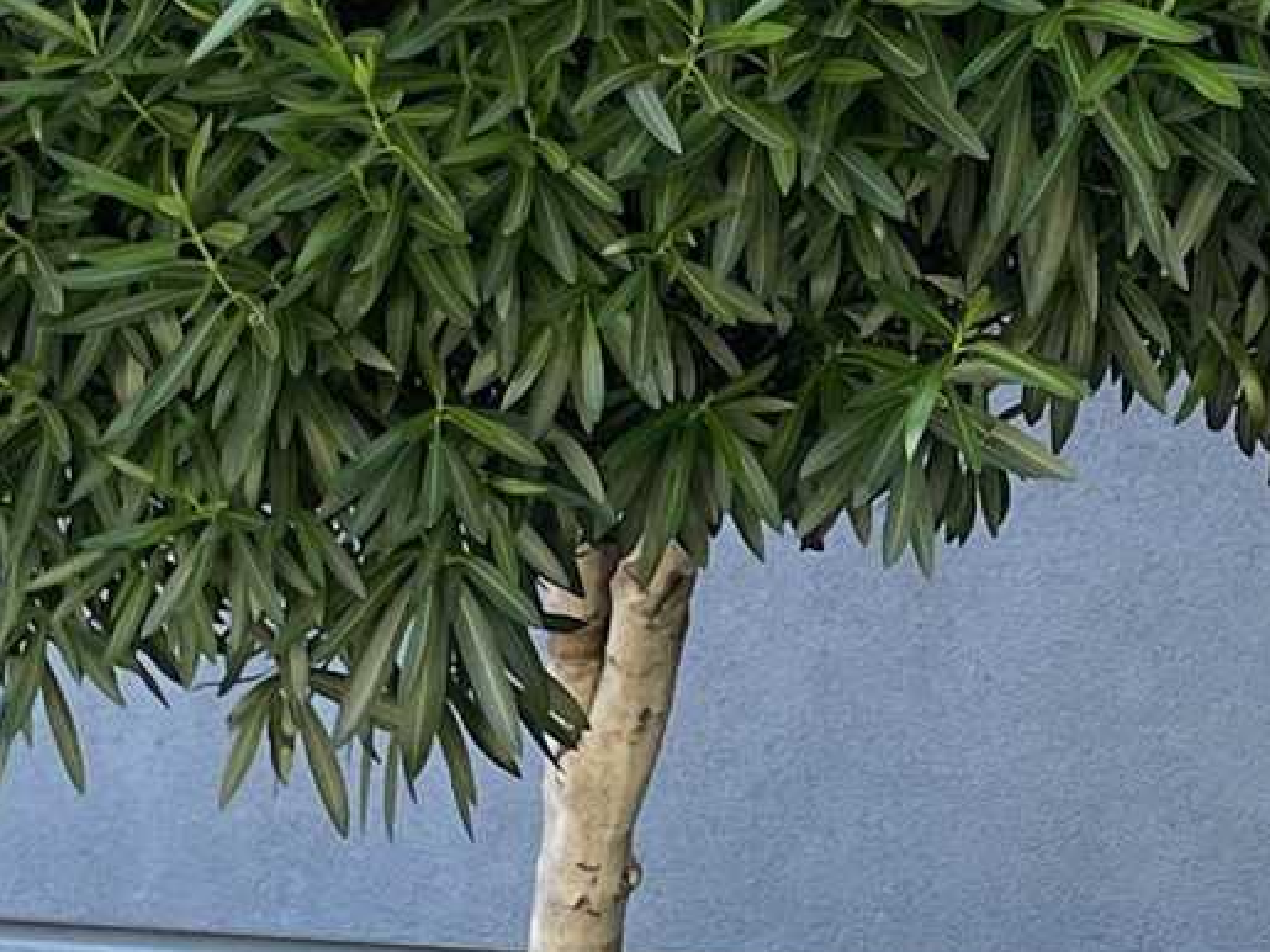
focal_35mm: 155
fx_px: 5685
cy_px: 469
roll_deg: +0.5
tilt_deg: +1.3
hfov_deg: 12.7
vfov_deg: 9.6
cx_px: 1060
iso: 32
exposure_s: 1/121
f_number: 1.6
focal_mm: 4.2
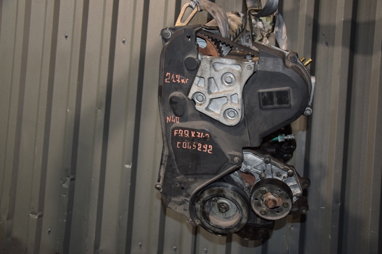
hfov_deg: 51.3
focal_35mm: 38
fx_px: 398
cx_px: 191
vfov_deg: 35.5
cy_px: 127
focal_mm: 25
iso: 800
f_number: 5
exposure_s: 1/60
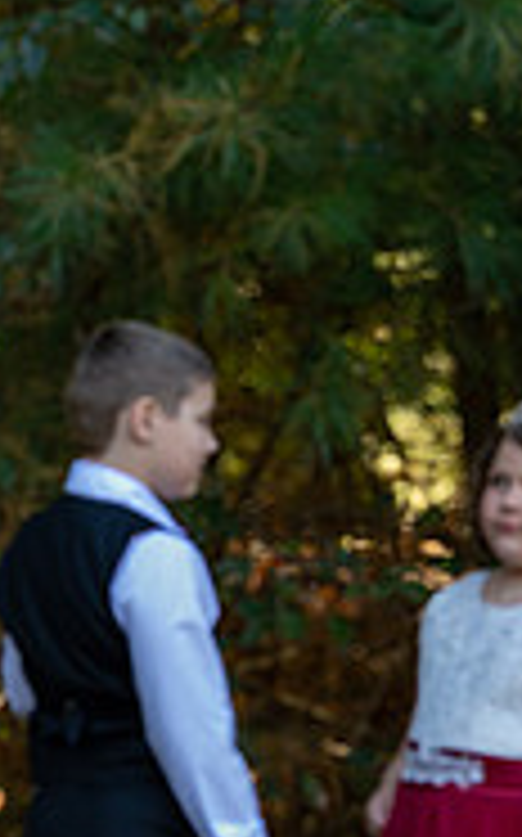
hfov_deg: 6.9
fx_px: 4195
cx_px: -508
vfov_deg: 11.4
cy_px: 680
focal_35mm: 184
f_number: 4.5
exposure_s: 1/200
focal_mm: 58
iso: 800
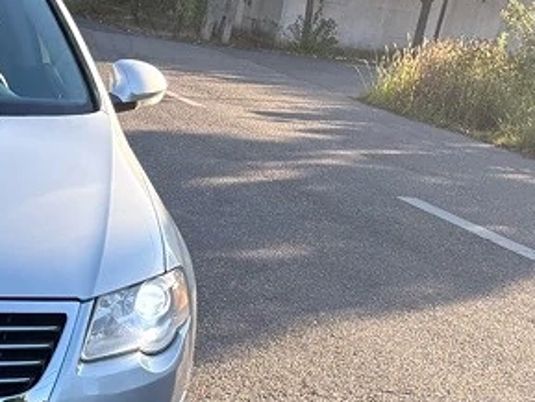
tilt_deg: -19.6
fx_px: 1392
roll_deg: -8.4
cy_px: 454
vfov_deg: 15.9
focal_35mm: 90
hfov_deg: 20.3
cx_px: -118
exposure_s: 1/701
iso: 64
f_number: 1.6
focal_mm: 5.96
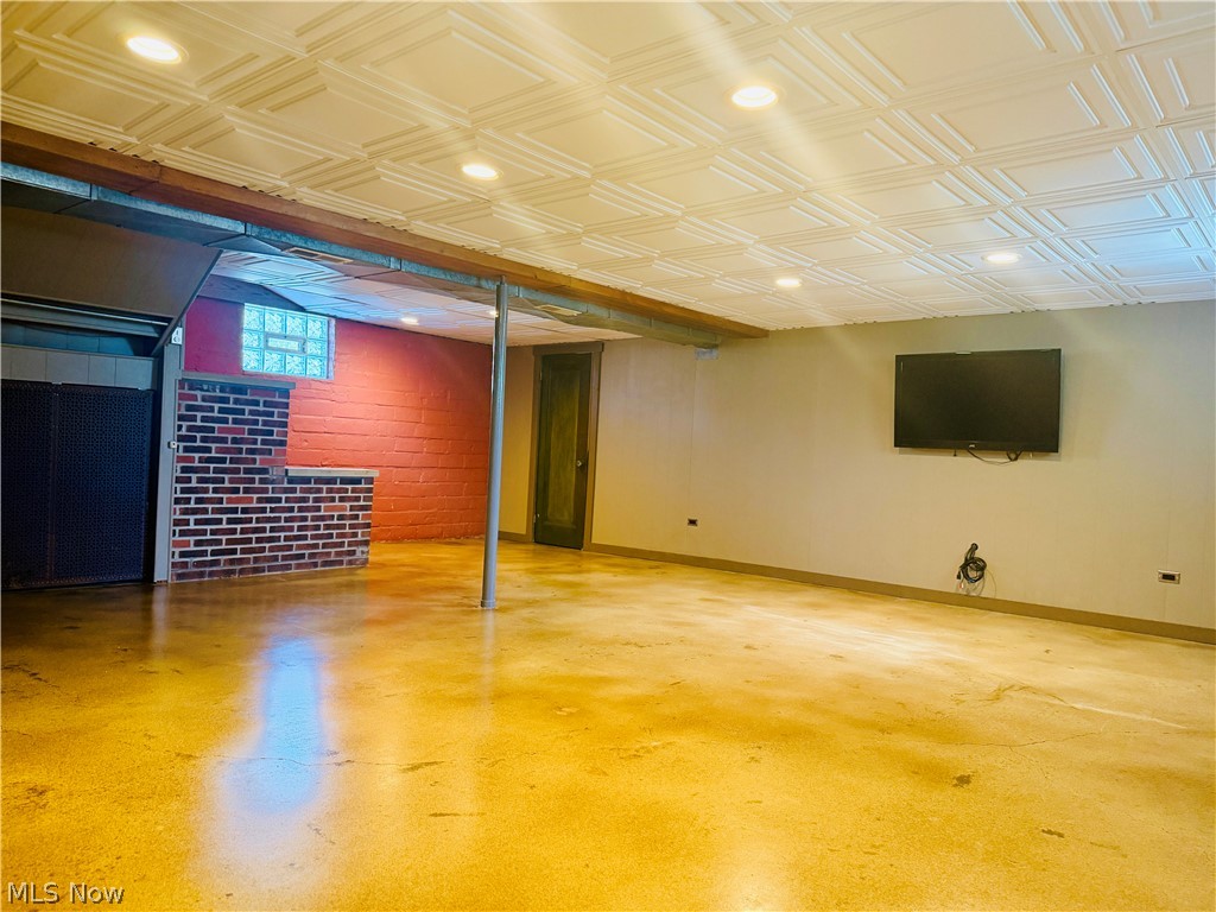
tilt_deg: +0.0
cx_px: 608
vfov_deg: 56.8
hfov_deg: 71.6
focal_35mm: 24
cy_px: 456
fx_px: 843
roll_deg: -2.5
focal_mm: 6.76
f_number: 1.78
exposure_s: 1/60
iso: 400
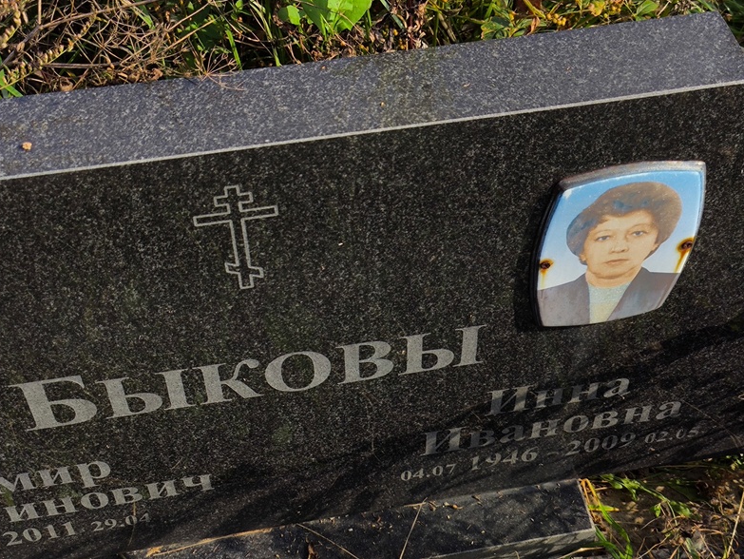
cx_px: 365
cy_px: 278
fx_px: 1097
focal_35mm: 51
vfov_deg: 28.6
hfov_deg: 37.5
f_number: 1.7
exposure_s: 1/1046
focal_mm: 4.71
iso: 50
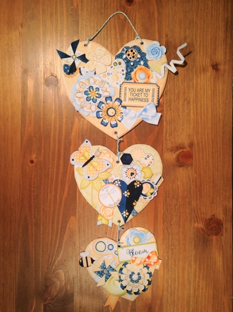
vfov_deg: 54.0
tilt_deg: -86.7
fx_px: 306
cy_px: 160
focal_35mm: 34
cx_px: 118
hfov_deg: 41.7
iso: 80
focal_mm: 4.12
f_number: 2.4
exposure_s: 1/20
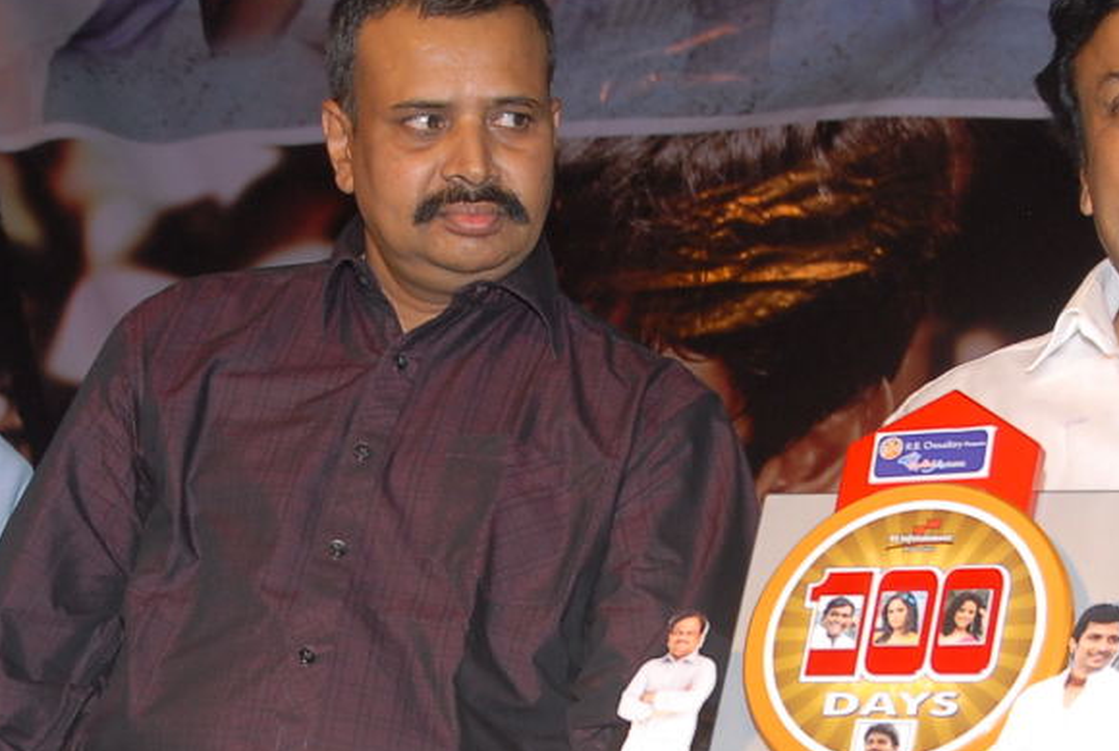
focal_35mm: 128
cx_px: 662
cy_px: 608
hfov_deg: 15.9
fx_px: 3998
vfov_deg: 10.7
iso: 320
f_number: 5.6
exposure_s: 1/125
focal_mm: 31
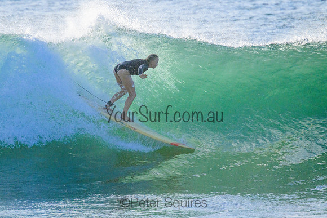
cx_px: 141
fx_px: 8619
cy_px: 89
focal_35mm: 949
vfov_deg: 1.5
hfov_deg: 2.2
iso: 1000
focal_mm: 800
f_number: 11
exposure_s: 1/2000
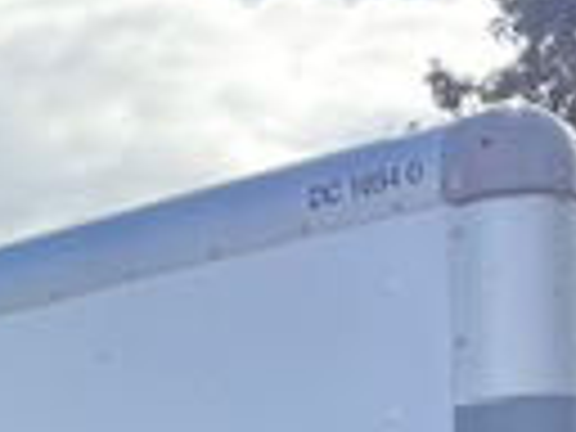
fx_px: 1997
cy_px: 981
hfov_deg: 15.7
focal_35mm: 120
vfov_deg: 10.8
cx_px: -130
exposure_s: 1/2110
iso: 80
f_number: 1.78
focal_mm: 6.76
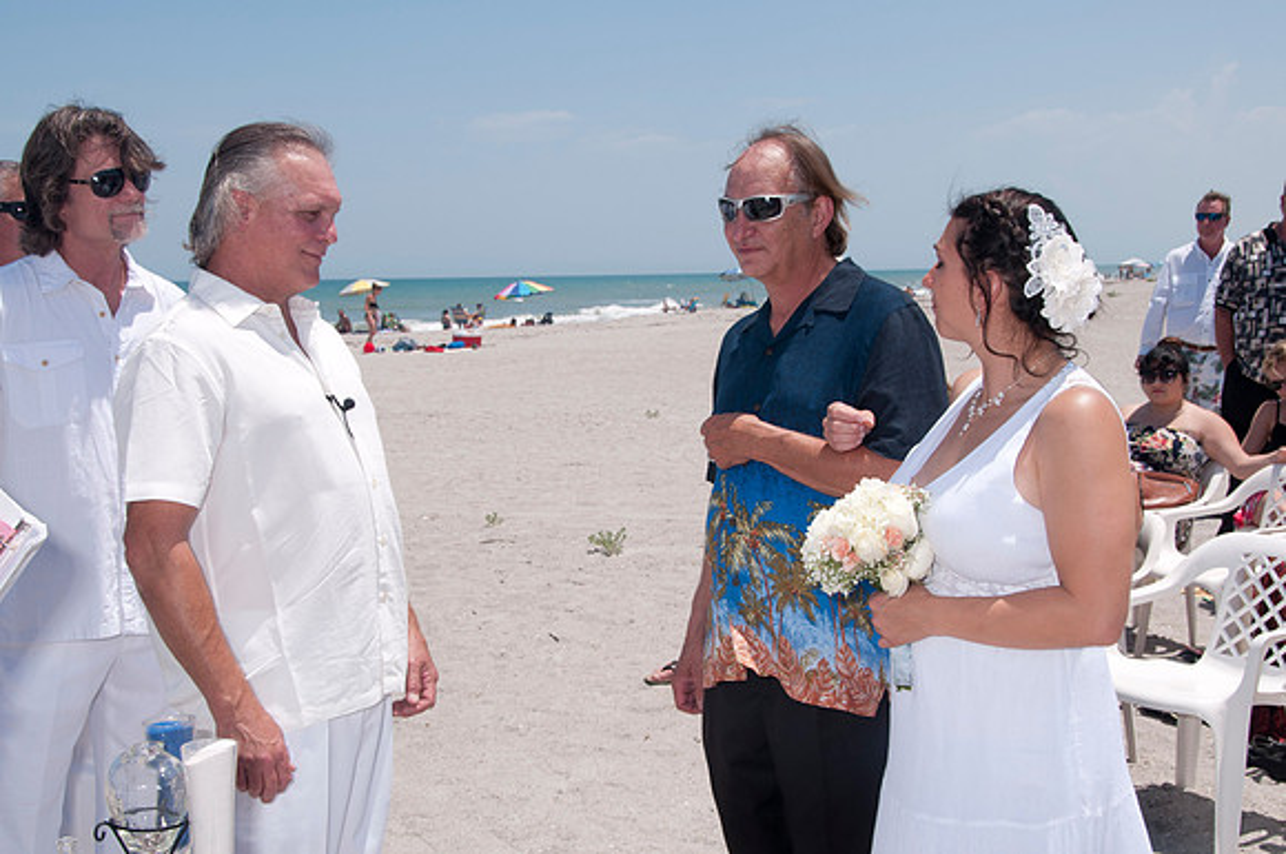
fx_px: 1712
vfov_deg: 28.0
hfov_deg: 41.2
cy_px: 427
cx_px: 643
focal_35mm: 48
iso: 100
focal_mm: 32
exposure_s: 1/250
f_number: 11
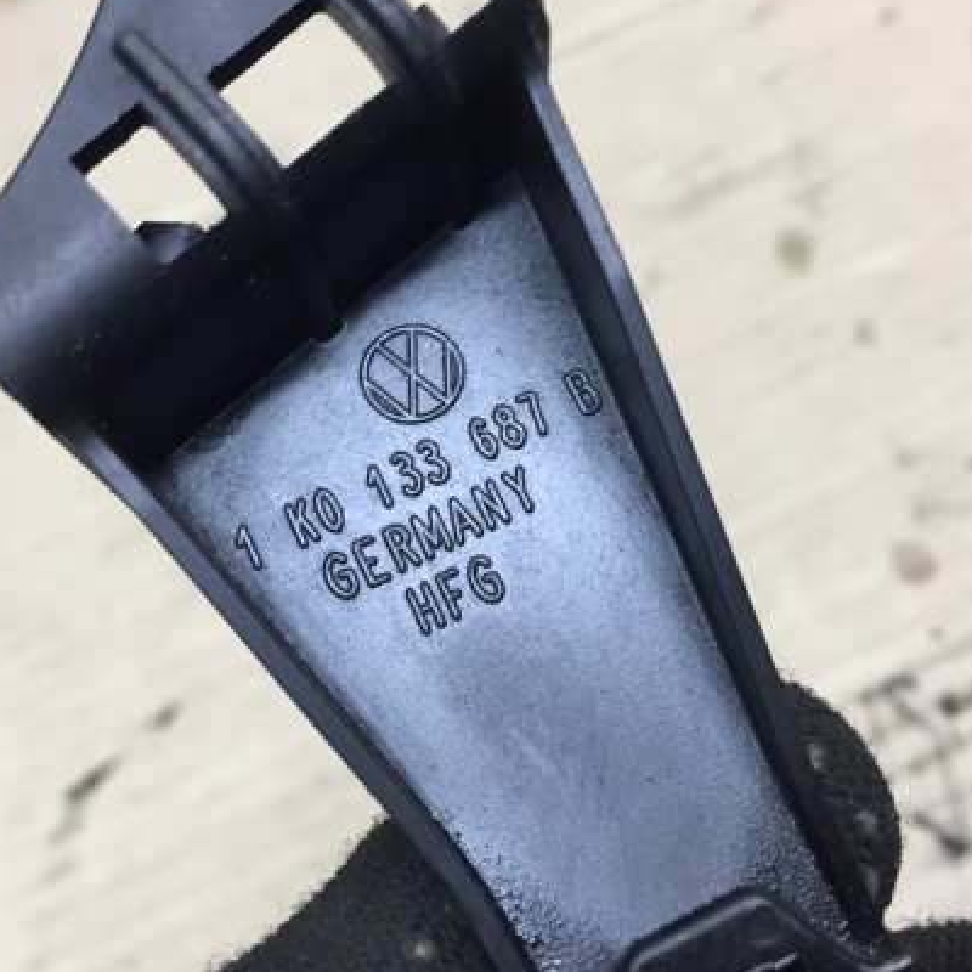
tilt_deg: -51.8
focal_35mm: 41
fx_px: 1303
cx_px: 445
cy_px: 435
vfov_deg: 40.9
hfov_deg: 40.9
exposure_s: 1/33
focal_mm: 4.15
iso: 80
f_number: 2.2
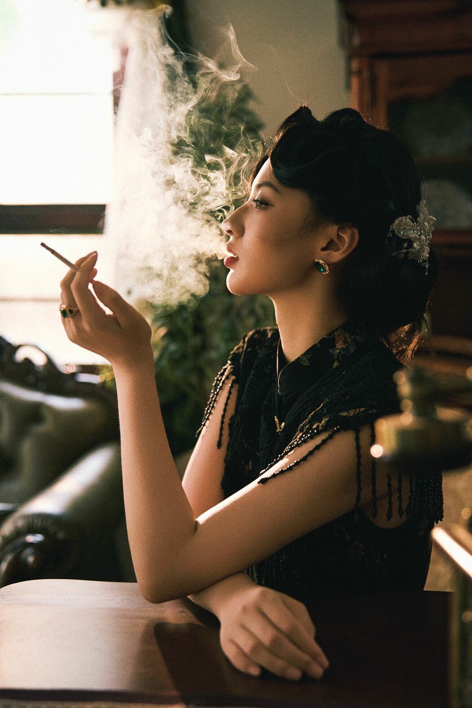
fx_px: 865
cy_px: 354
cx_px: 236
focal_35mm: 44
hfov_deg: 30.5
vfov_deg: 44.5
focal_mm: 44
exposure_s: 1/400
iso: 500
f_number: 2.8
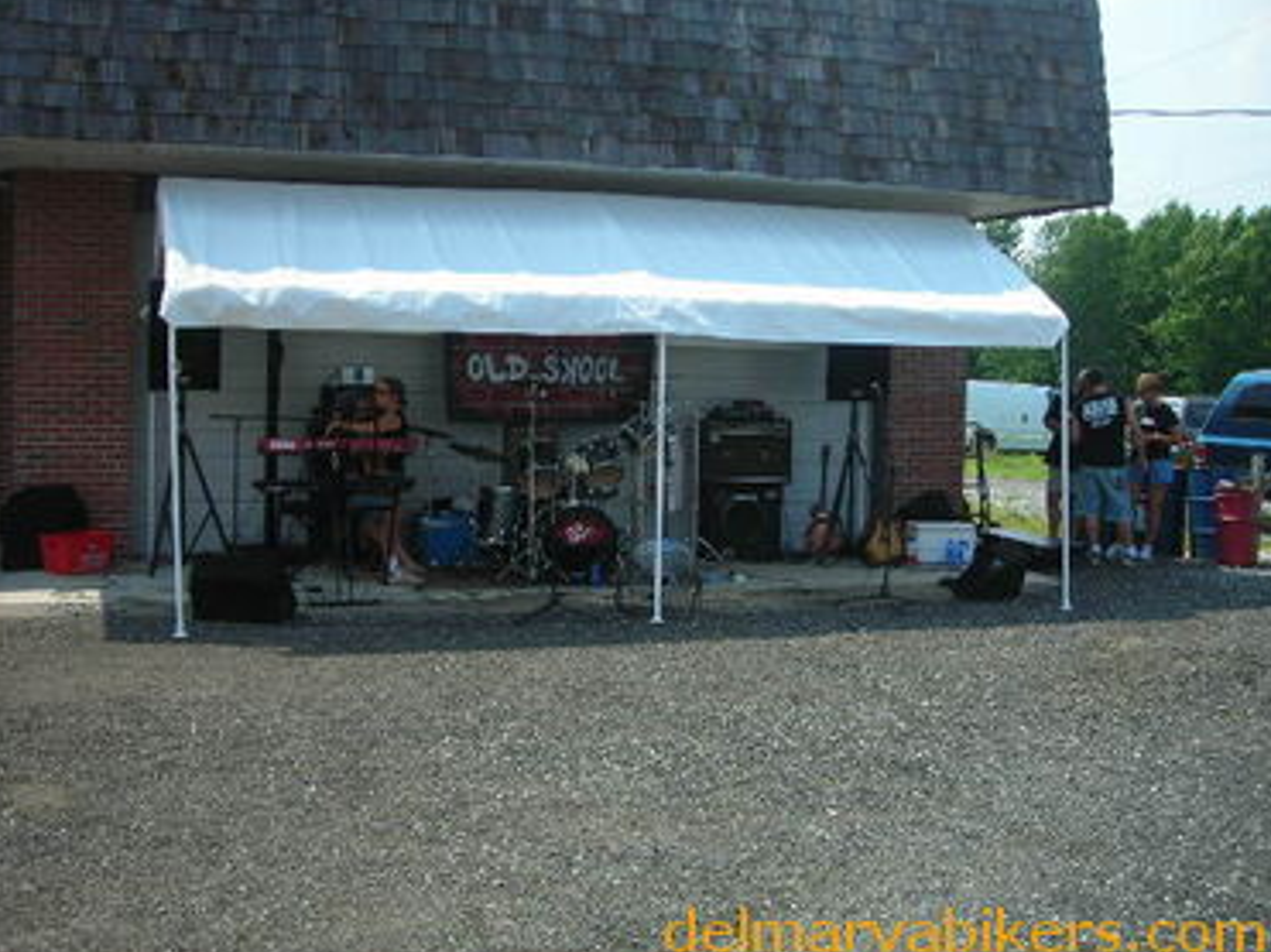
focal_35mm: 41
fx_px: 1505
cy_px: 449
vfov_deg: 35.1
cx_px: 593
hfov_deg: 45.8
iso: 50
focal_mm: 6.3
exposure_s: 1/468
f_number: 3.2
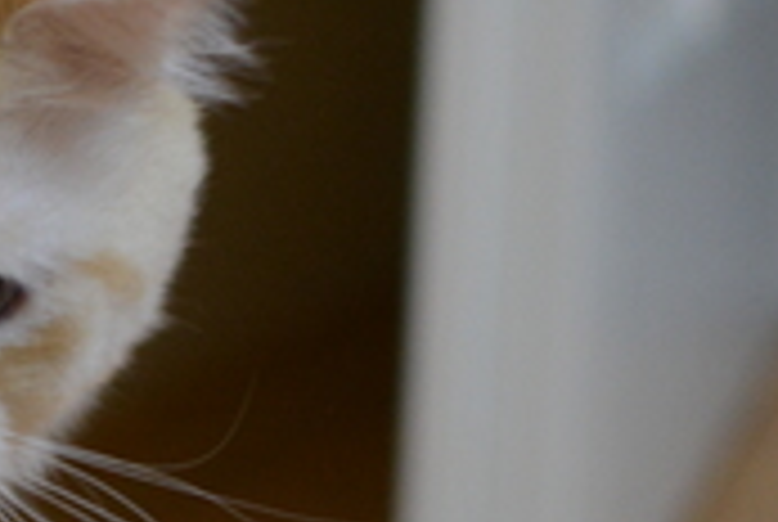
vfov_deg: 6.6
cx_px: -202
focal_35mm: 209
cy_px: 414
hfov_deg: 9.7
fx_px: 4524
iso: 1600
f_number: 2
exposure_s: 1/60
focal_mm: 35
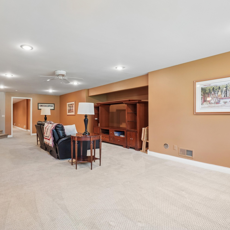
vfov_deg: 72.1
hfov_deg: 71.6
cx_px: 96
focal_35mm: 21
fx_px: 158
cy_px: 116
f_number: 10
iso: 800
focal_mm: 16
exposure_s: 1/10
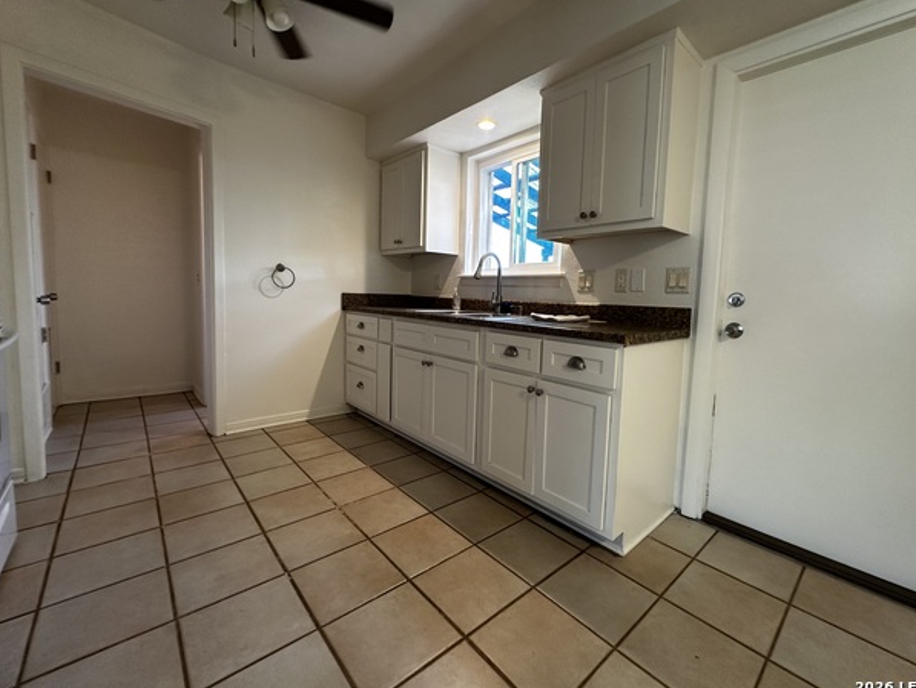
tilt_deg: -4.2
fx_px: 397
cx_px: 486
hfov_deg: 98.0
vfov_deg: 81.7
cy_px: 327
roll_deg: -2.8
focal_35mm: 15
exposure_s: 1/60
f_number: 2.2
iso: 160
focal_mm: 2.22
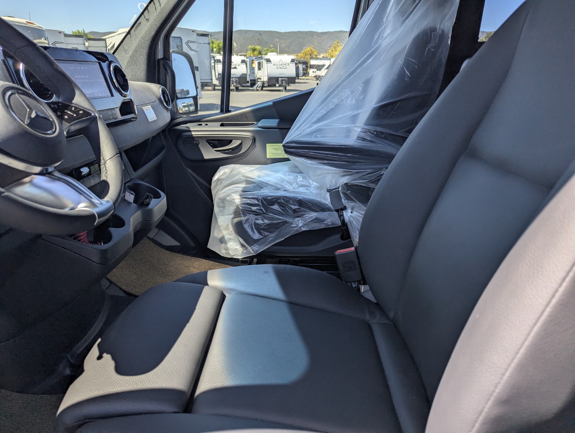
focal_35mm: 24
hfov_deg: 71.5
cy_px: 216
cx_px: 288
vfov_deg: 56.9
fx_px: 399
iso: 45
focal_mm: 6.81
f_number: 1.85
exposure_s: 1/935
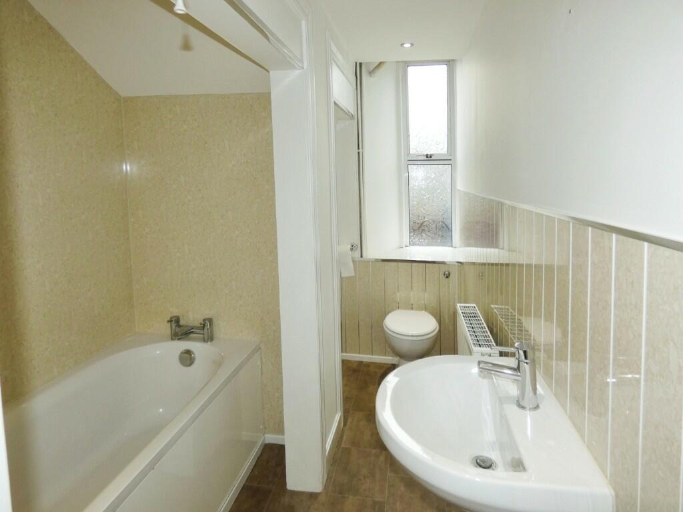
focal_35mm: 20
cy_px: 256
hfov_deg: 81.7
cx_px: 342
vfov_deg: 66.0
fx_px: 395
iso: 80
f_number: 2.8
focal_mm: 3.6
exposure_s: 1/60
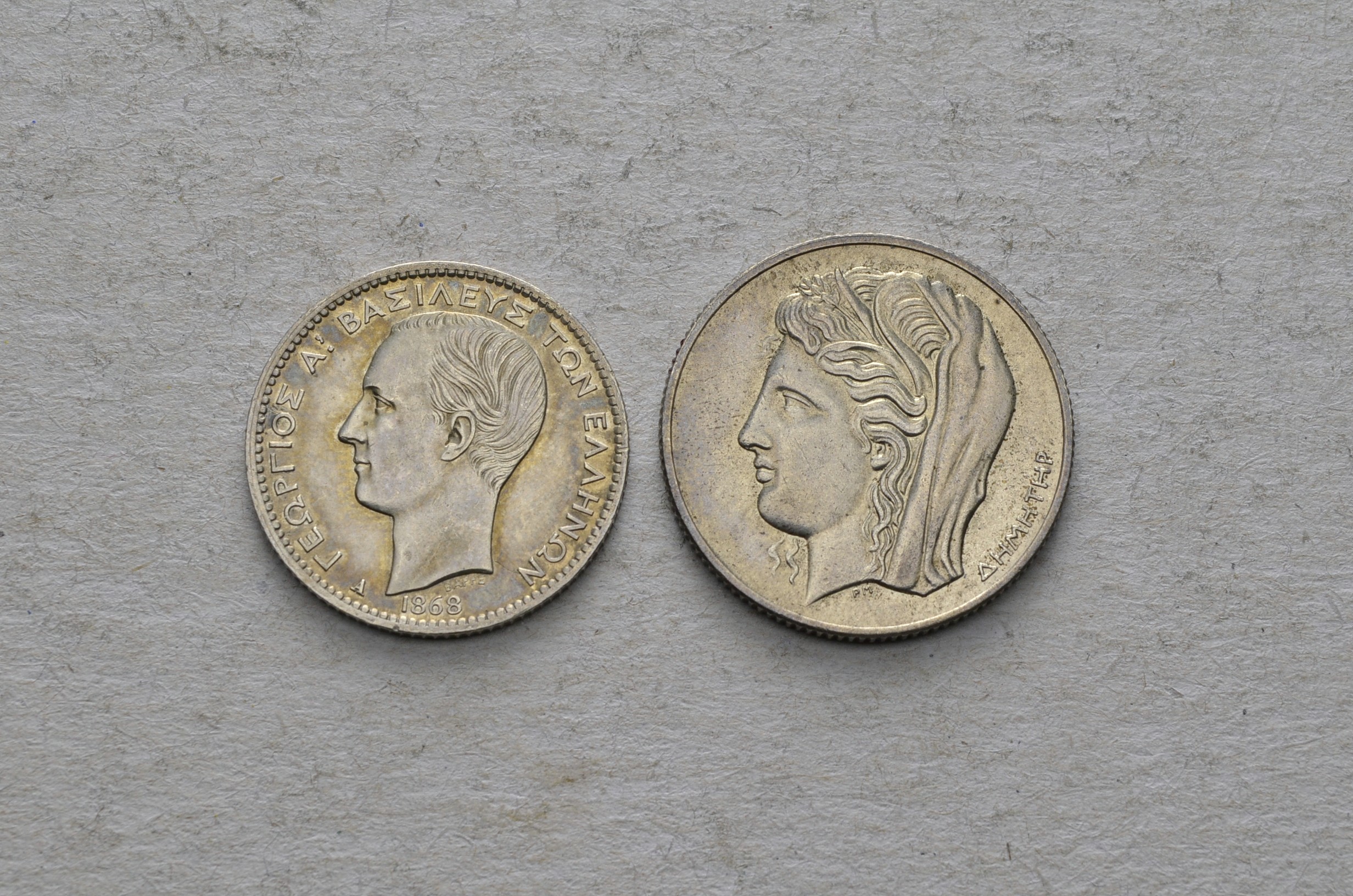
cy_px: 448
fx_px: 3094
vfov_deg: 16.5
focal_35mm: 82
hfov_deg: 24.7
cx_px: 676
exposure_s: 1/250
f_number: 14
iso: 400
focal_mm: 55
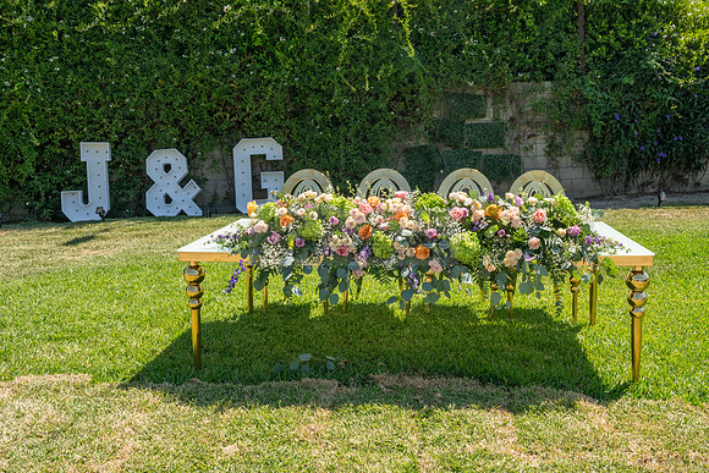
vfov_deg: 36.6
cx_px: 354
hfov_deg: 52.7
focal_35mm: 36
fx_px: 715
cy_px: 208
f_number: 18
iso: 200
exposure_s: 1/160
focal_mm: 32
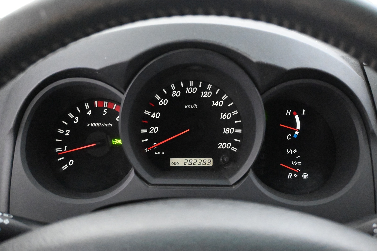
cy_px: 126
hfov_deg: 47.2
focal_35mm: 41
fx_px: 432
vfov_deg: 32.4
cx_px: 188
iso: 18000
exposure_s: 1/40
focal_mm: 27.5
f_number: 4.5
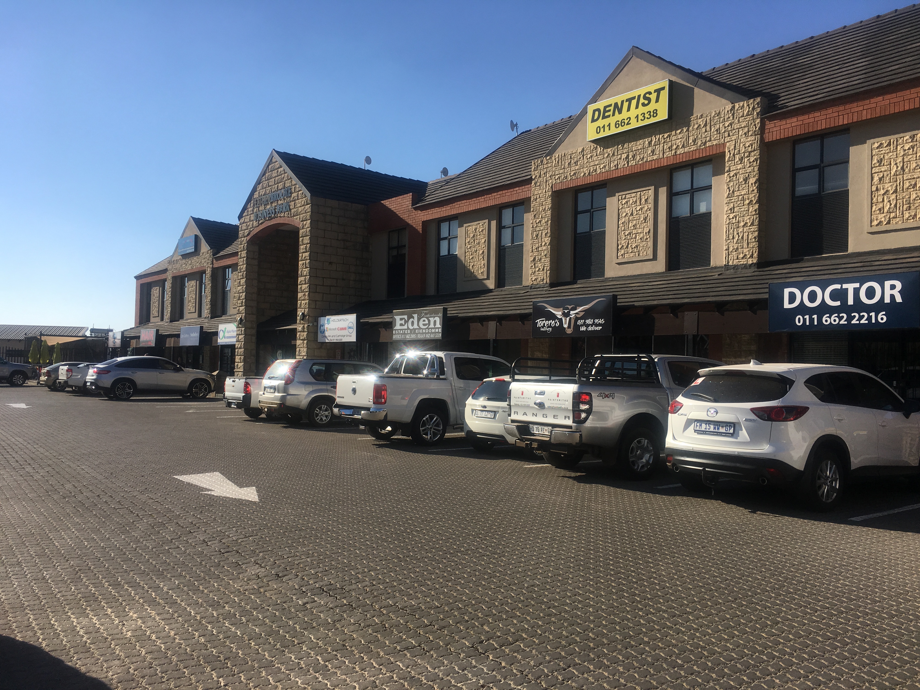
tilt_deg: +1.0
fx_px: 771
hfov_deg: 61.7
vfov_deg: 48.2
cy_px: 345
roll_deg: -0.9
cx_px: 460
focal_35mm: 29
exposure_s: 1/2024
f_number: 2.2
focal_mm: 4.15
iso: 25
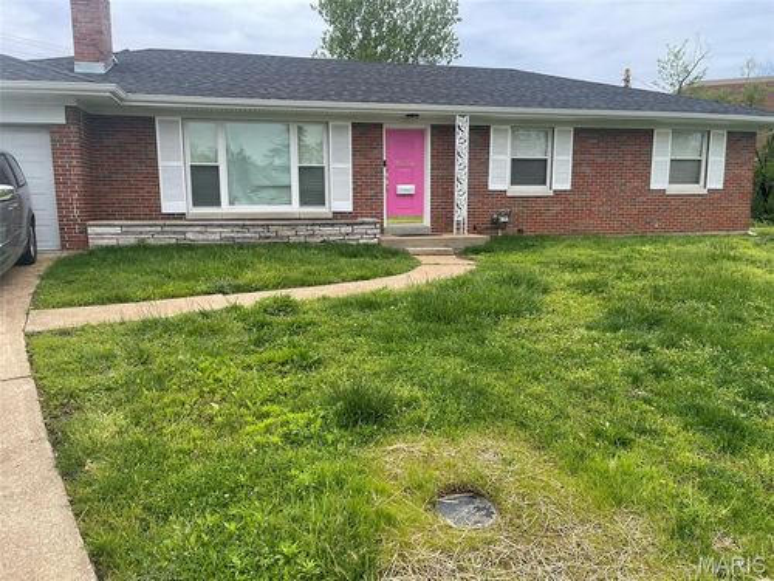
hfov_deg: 69.4
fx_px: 559
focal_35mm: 25
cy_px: 290
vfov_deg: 54.9
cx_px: 387
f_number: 1.6
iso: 32
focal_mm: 5.1
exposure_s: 1/1767
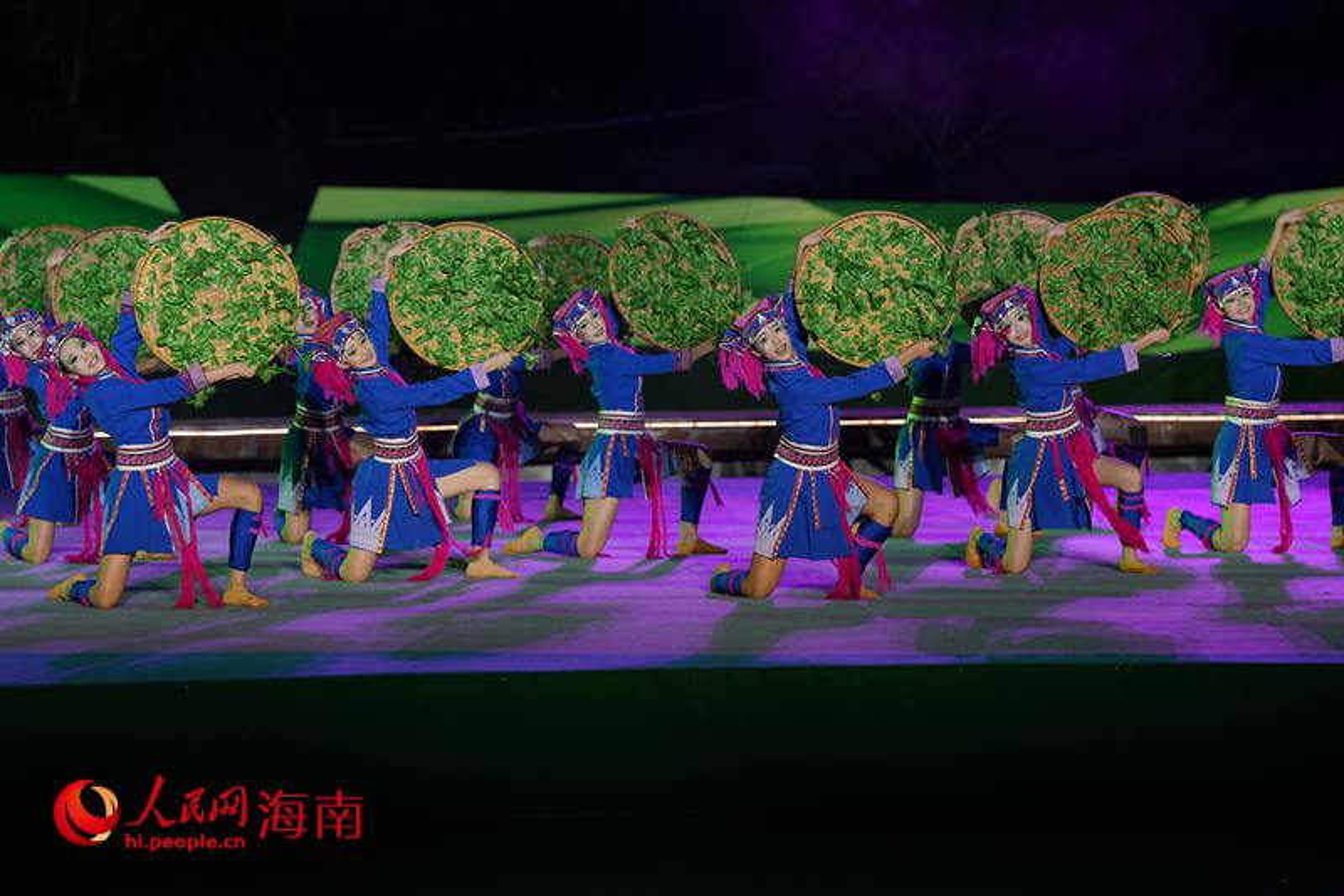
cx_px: 672
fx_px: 5972
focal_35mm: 160
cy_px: 448
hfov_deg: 12.8
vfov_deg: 8.6
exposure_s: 1/125
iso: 160
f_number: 3.5
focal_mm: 160
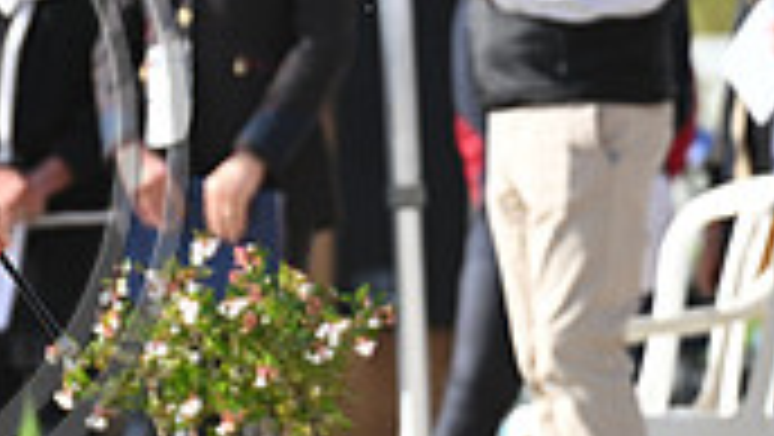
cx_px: -324
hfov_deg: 1.5
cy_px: 74
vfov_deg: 0.9
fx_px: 28956
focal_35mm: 1410
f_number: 5
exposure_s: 1/1600
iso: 560
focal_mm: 400
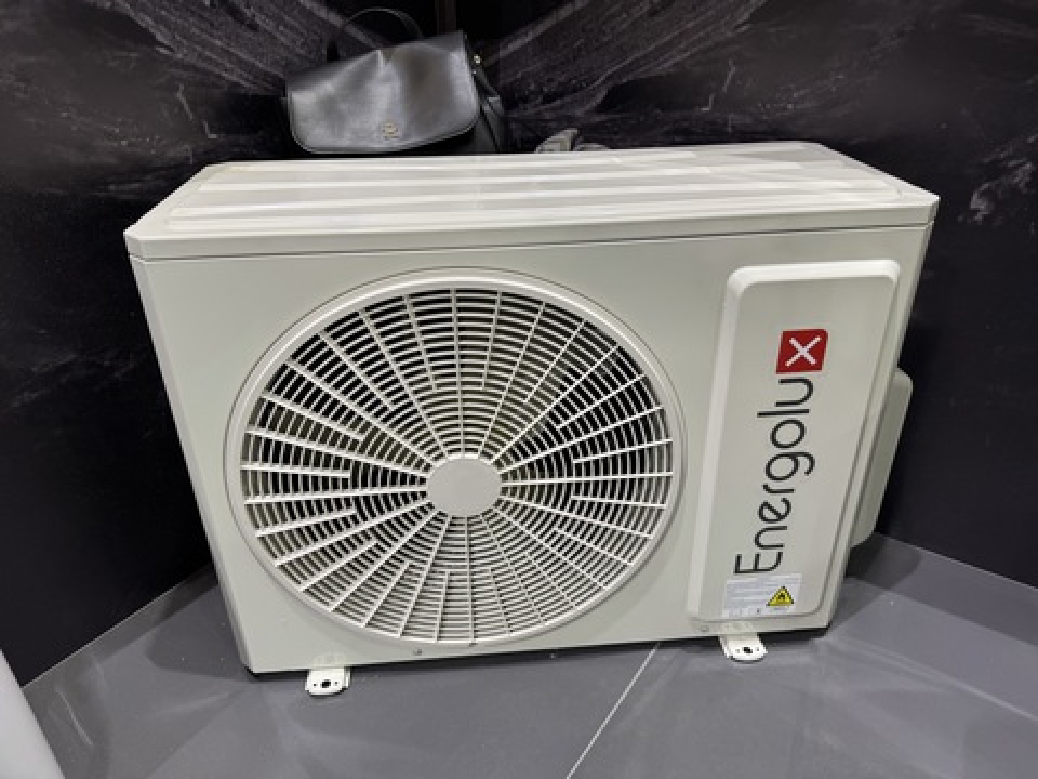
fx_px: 720
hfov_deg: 71.6
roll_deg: +1.9
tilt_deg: -28.7
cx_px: 519
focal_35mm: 24
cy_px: 390
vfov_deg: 56.8
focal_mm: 6.76
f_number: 1.78
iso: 125
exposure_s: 1/50
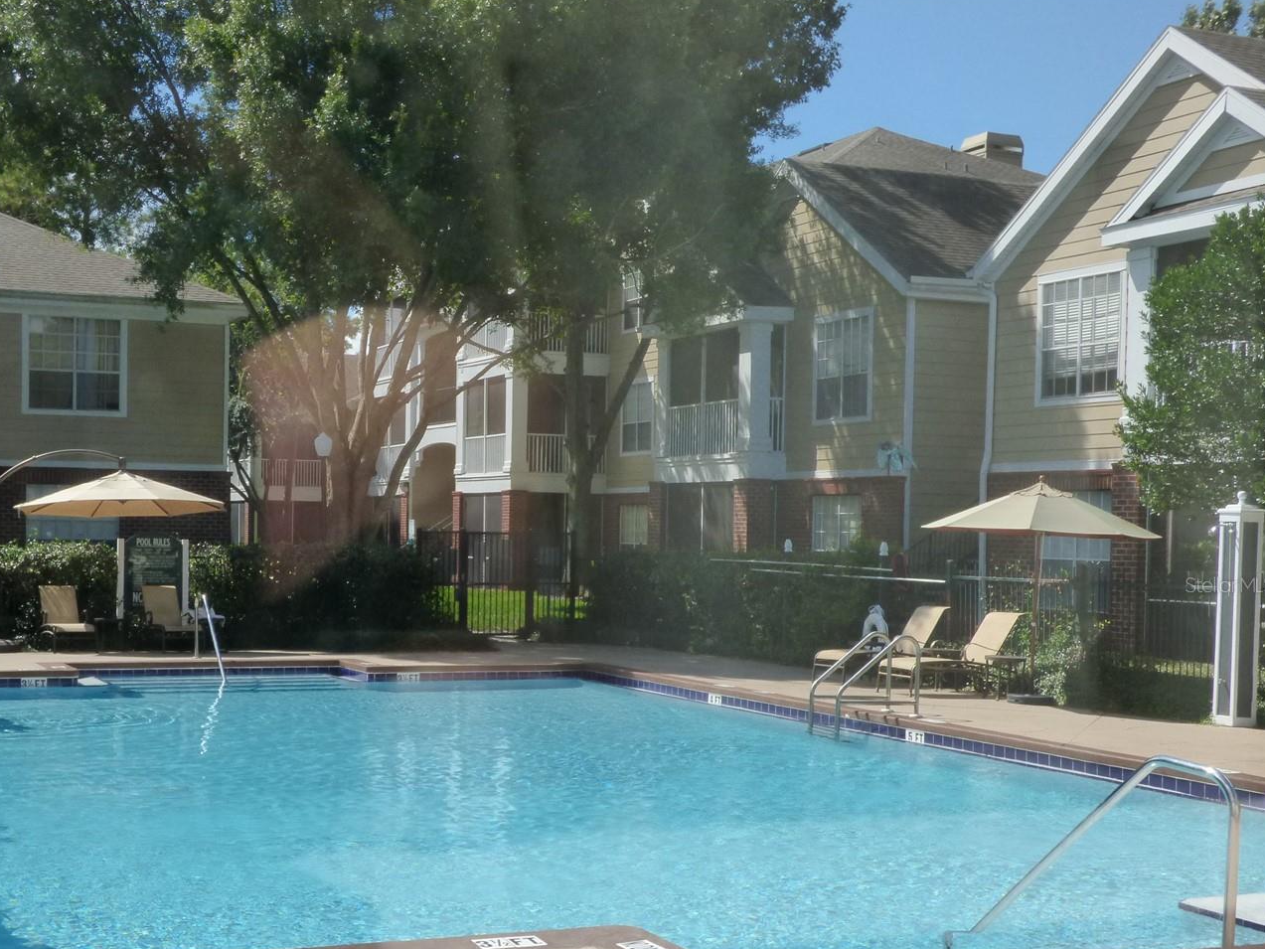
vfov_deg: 29.6
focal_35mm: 49
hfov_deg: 38.7
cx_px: 484
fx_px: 1791
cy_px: 584
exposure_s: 1/640
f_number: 5.6
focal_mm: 7.07
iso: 200
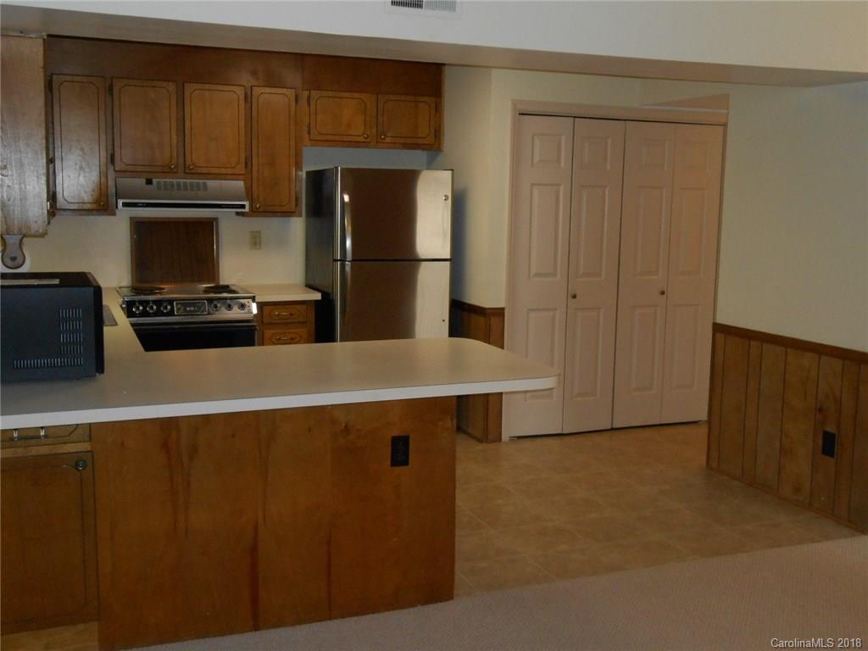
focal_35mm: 38
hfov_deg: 49.0
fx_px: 953
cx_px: 434
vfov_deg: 37.7
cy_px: 326
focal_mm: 6.8
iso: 400
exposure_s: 1/30
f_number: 4.2
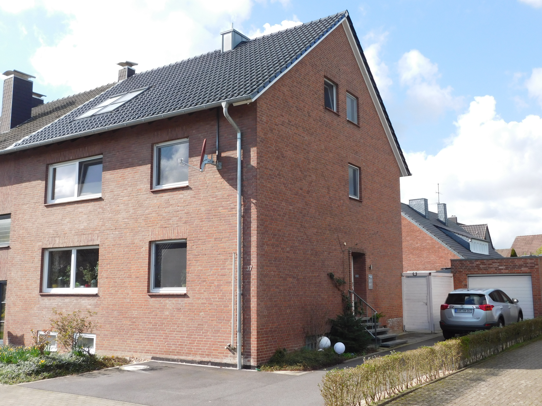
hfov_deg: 51.4
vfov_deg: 39.7
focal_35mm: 36
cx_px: 271
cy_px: 203
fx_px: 564
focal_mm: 6.3
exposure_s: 1/640
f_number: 3.5
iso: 125
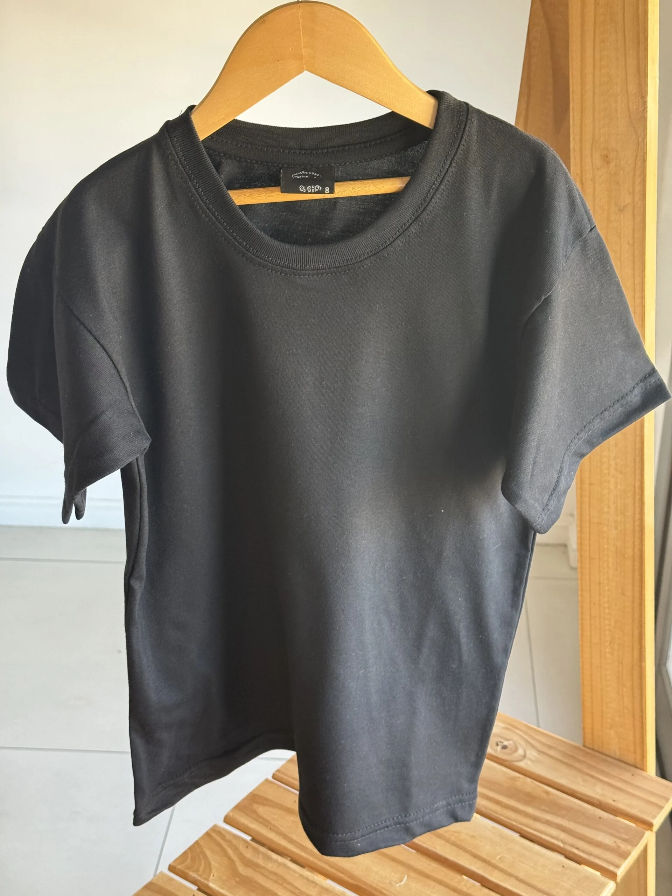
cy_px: 448
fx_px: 1242
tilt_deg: -26.2
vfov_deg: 39.7
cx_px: 336
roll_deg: +0.2
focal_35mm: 48
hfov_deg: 30.3
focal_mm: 6.76
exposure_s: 1/60
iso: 125
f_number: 1.78
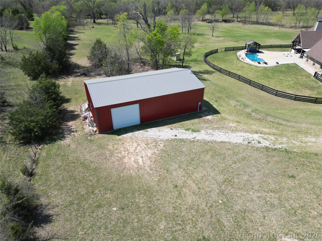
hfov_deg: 71.6
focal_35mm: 24
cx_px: 161
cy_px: 120
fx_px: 223
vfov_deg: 56.8
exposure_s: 1/2000
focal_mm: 6.72
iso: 100
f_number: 1.7
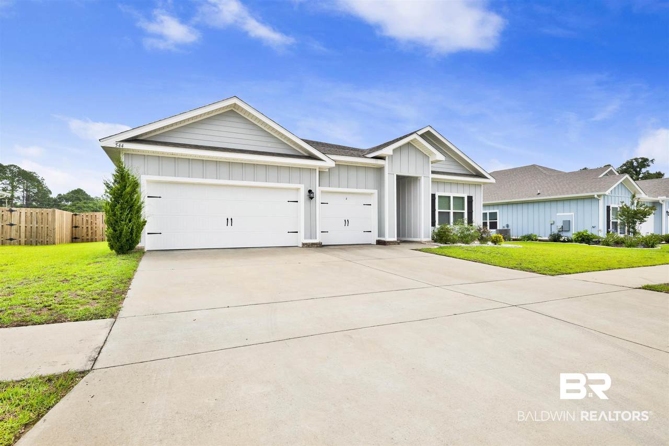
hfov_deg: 91.6
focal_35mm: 18
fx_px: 325
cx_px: 334
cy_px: 223
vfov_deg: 68.9
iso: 400
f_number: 11
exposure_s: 1/500
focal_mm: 17.5
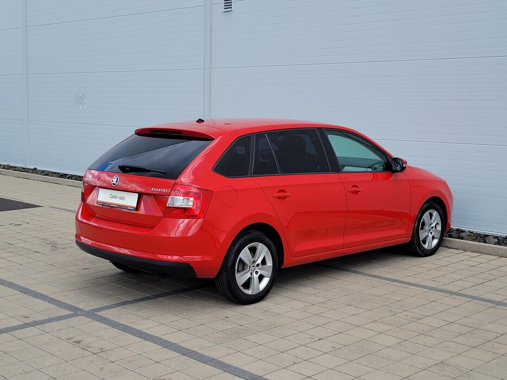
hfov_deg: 67.3
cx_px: 254
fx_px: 381
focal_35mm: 26
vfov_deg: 53.1
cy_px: 190
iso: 40
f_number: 1.8
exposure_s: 1/1126
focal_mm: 5.4
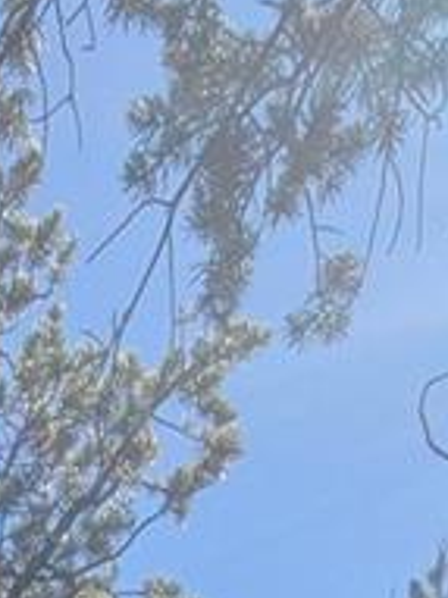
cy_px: 1841
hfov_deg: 15.9
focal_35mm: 88
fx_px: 1520
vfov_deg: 11.2
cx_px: -139
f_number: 2.2
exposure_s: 1/2604
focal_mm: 1.83
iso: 51
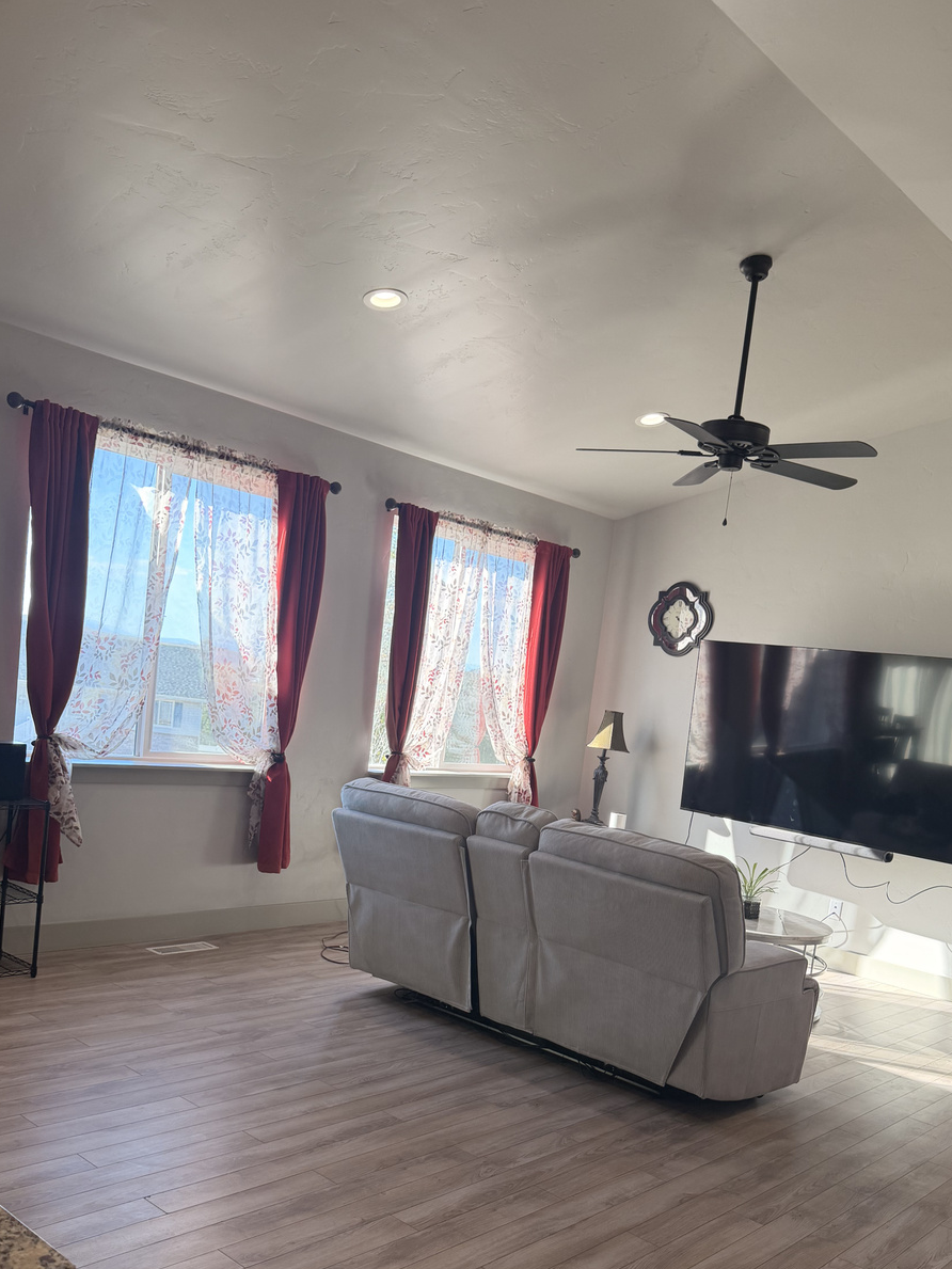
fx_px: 1137
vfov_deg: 57.5
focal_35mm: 31
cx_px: 507
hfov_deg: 45.4
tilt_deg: -5.7
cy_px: 810
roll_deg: -7.4
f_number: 1.78
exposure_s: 1/180
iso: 80
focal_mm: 6.76
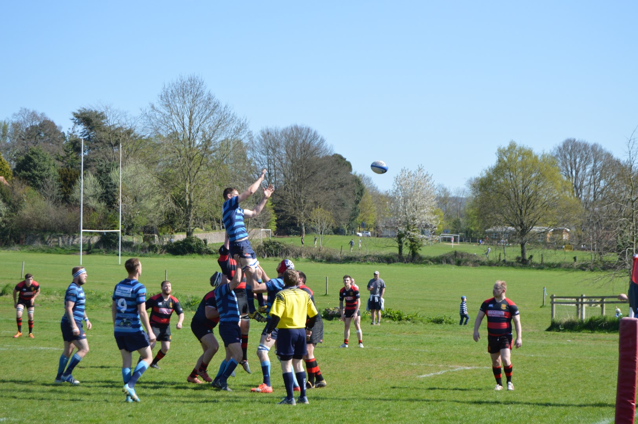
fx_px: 1461
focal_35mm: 82
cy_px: 212
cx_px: 319
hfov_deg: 24.6
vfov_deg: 16.5
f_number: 5.6
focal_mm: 55
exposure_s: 1/1000
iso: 400
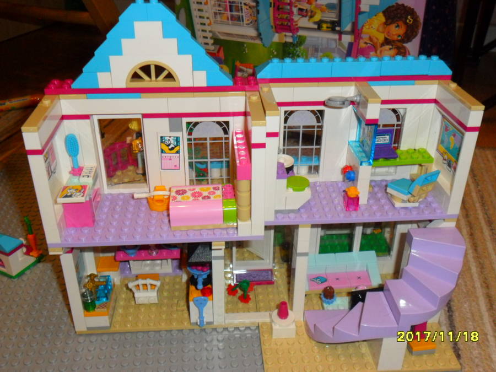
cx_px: 248
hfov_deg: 50.1
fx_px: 530
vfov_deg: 38.7
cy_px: 186
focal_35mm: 37
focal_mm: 6.6
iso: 200
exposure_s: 1/45
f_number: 4
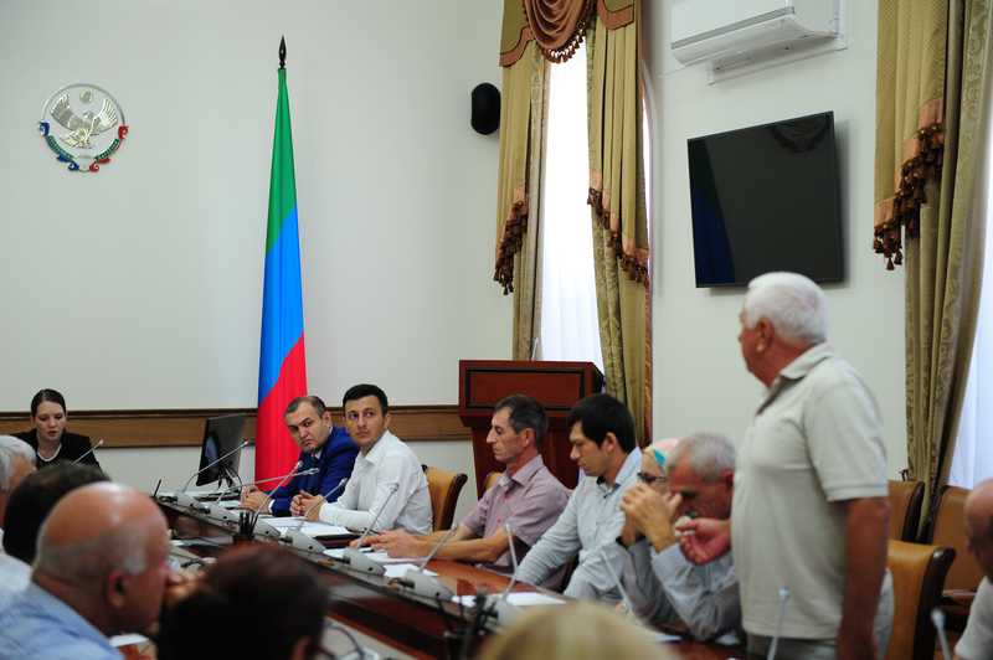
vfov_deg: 19.4
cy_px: 330
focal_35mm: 70
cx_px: 496
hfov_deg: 28.9
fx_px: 1929
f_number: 3.5
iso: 1600
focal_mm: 70
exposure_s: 1/200
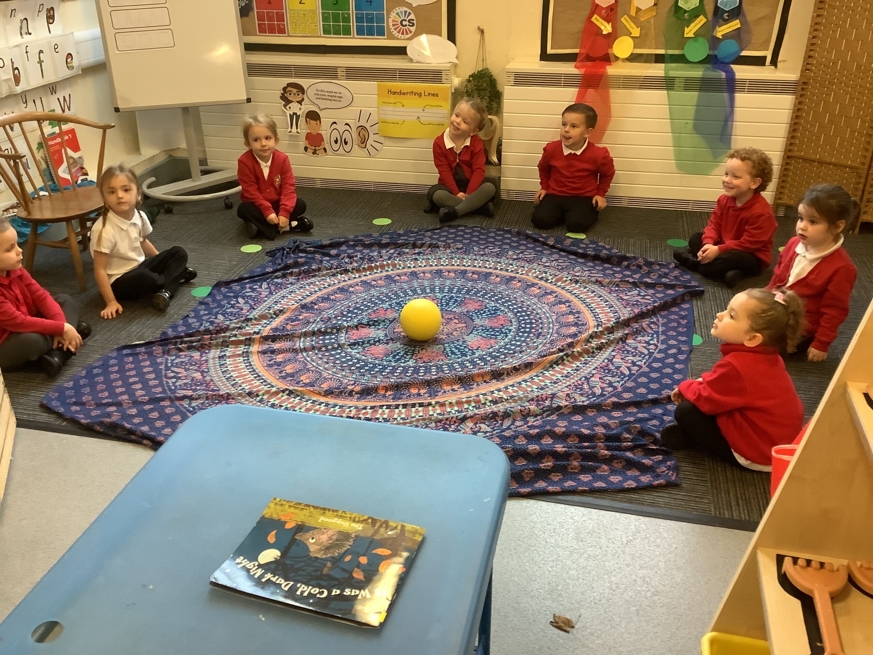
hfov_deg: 58.4
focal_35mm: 31
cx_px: 436
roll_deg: +1.6
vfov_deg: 45.4
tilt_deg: -27.4
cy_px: 328
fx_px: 782
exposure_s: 1/50
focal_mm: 3.3
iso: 250
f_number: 2.4
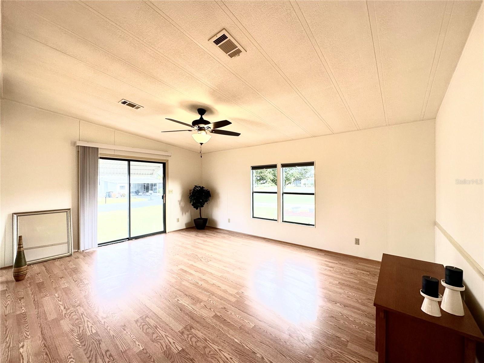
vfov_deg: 85.7
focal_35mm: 14
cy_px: 182
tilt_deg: +0.7
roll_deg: -0.1
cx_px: 242
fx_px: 196
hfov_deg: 102.1
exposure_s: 1/120
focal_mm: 2.22
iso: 80
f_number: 2.2
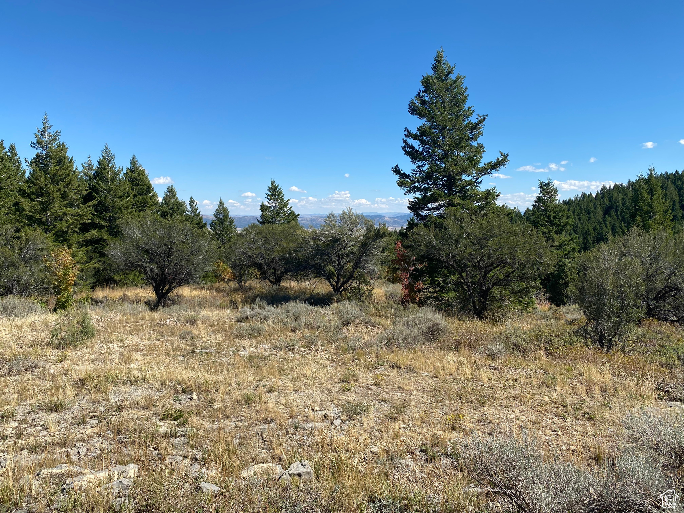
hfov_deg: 67.3
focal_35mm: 26
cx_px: 342
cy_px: 256
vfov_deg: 53.1
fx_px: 514
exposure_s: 1/2513
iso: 32
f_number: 1.8
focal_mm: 4.25
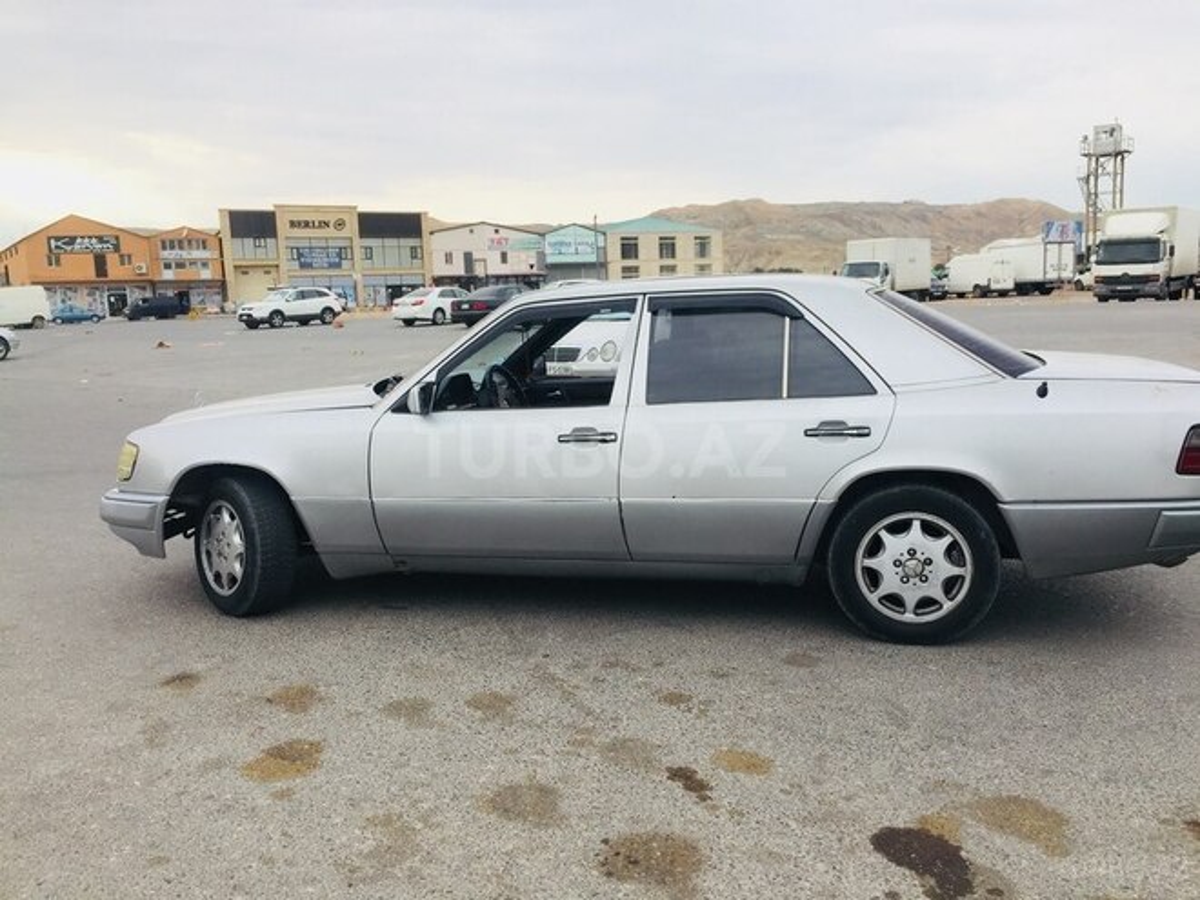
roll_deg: +1.0
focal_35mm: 29
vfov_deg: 48.2
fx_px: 1005
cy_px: 450
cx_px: 600
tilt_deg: -7.9
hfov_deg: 61.7
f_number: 2.2
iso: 32
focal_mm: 4.15
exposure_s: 1/565
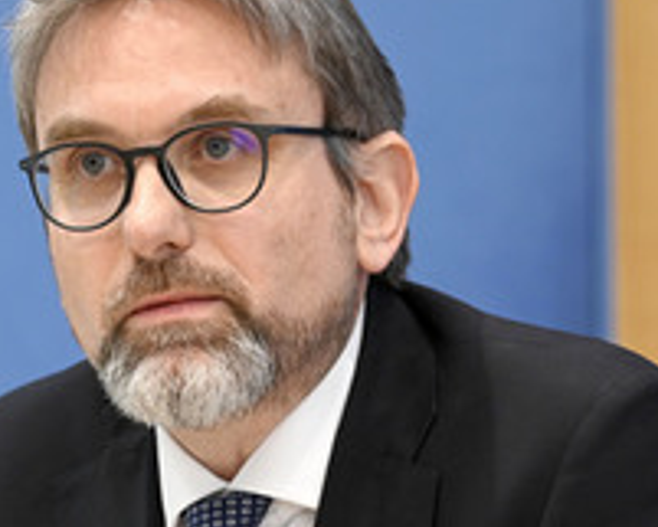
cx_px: 149
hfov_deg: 7.0
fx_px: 5339
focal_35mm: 274
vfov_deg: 5.7
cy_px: 363
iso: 3200
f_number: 5.6
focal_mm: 130
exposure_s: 1/500
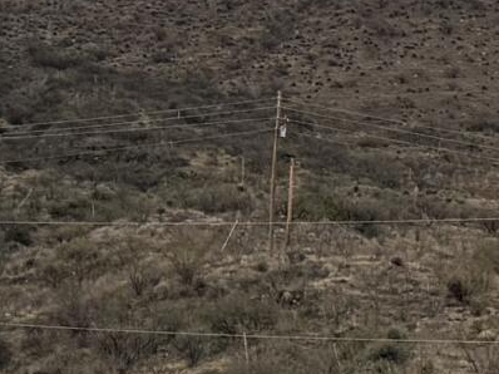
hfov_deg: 9.1
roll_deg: +2.4
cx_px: 1417
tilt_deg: +3.1
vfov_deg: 8.1
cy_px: 395
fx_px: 2608
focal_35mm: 181
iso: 80
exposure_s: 1/8130
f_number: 1.78
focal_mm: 6.76
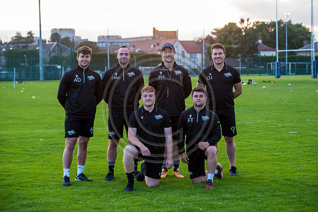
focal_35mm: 100
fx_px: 883
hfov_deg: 20.4
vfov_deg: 13.7
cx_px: 159
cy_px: 106
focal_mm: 100
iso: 1600
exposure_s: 1/200
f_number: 4.5
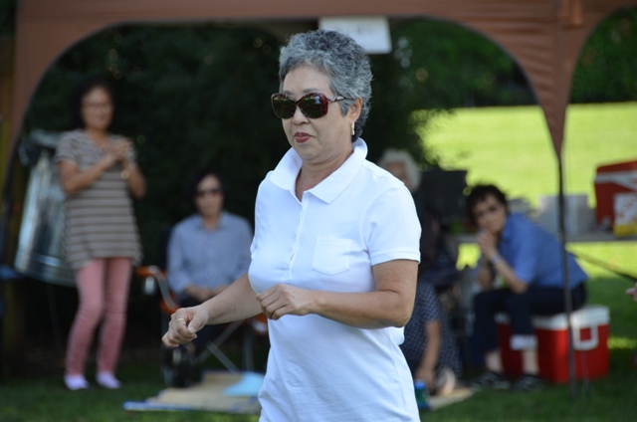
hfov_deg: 6.9
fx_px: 5298
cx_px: 318
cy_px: 211
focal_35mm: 300
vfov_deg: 4.6
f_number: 5.6
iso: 400
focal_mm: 200
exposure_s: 1/320
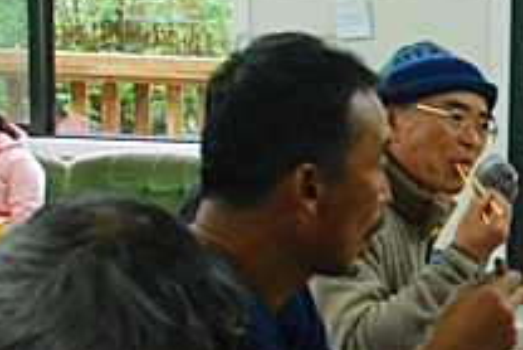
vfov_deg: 10.8
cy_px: 295
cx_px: 779
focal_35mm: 127
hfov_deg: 15.0
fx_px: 1846
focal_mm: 22
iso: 450
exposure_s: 1/30
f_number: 6.3
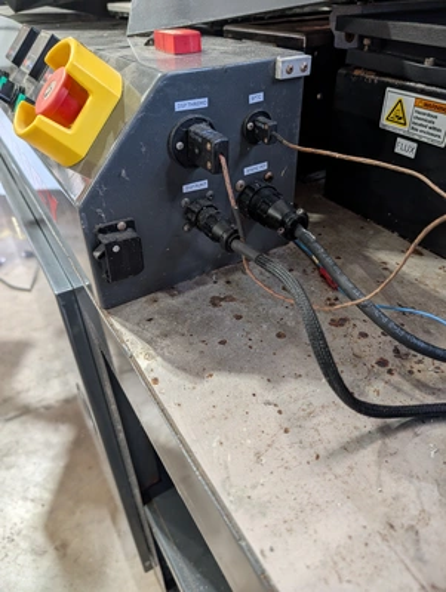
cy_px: 296
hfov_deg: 56.9
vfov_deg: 71.5
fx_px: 411
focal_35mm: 24
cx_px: 223
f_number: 1.68
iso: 34
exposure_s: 1/87.8
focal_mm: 6.9
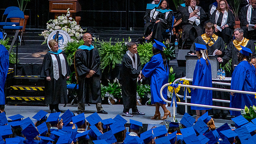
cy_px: 26
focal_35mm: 405
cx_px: 137
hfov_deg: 5.3
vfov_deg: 3.0
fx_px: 2749
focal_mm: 220
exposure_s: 1/200
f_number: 5.3
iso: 1600
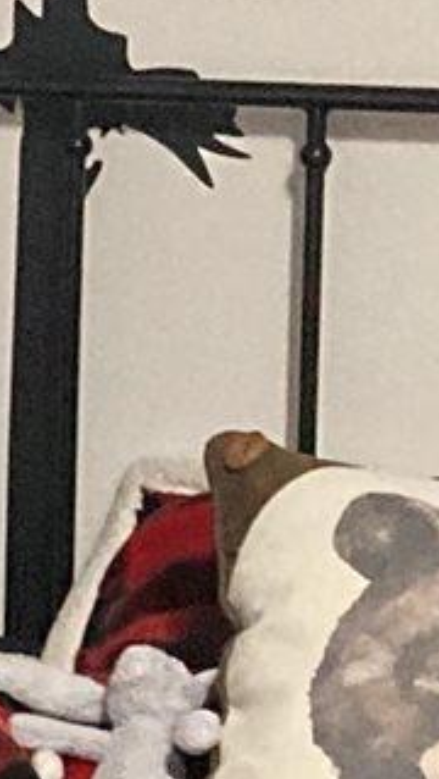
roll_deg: +0.1
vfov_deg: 9.8
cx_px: -1454
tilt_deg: -6.1
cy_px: 295
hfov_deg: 4.9
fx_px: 4542
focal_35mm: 220
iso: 320
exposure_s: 1/30
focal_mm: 3.99
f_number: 1.8
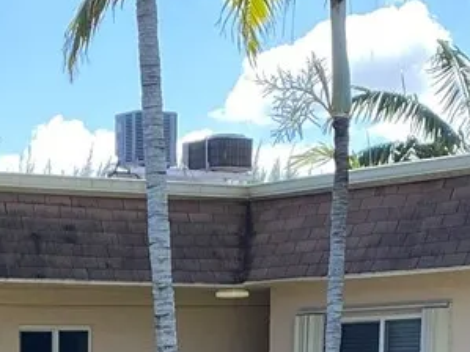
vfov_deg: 9.7
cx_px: 6
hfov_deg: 14.0
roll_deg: +0.4
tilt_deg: -11.8
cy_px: 778
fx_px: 1887
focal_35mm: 139
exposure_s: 1/557
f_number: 1.8
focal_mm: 4.25
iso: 32
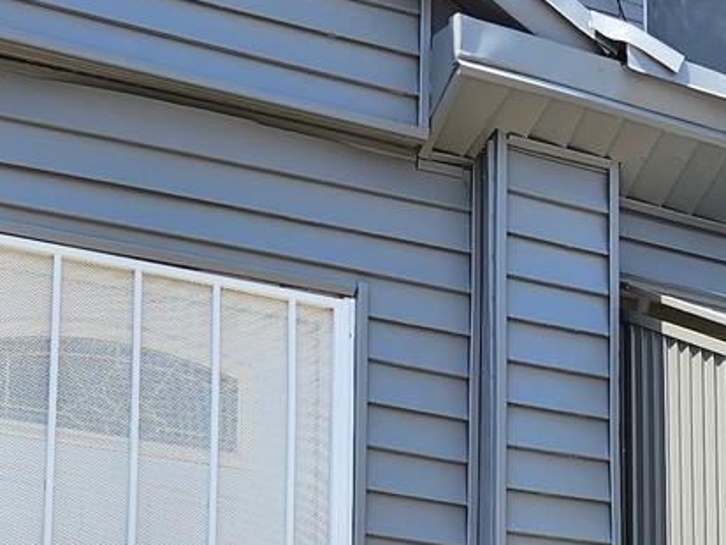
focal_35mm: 114
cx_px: 814
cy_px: 705
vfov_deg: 12.6
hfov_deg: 16.7
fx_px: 2392
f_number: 1.8
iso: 12
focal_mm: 6.4
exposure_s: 1/521
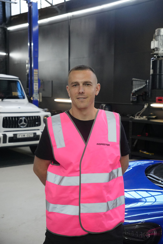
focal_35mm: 51
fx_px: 346
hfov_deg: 26.5
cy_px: 122
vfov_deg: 38.9
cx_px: 82
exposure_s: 1/160
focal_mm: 34
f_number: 4
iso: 3200
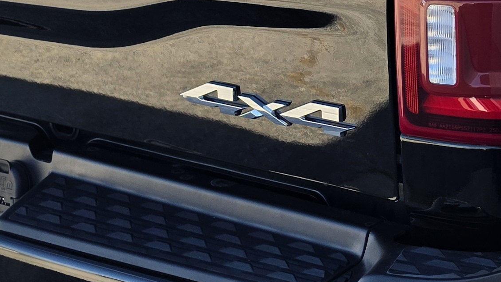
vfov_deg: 13.5
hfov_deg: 23.7
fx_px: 1182
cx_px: 376
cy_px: 22
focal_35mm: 89
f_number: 1.4
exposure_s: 1/3318
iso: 64
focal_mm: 6.5
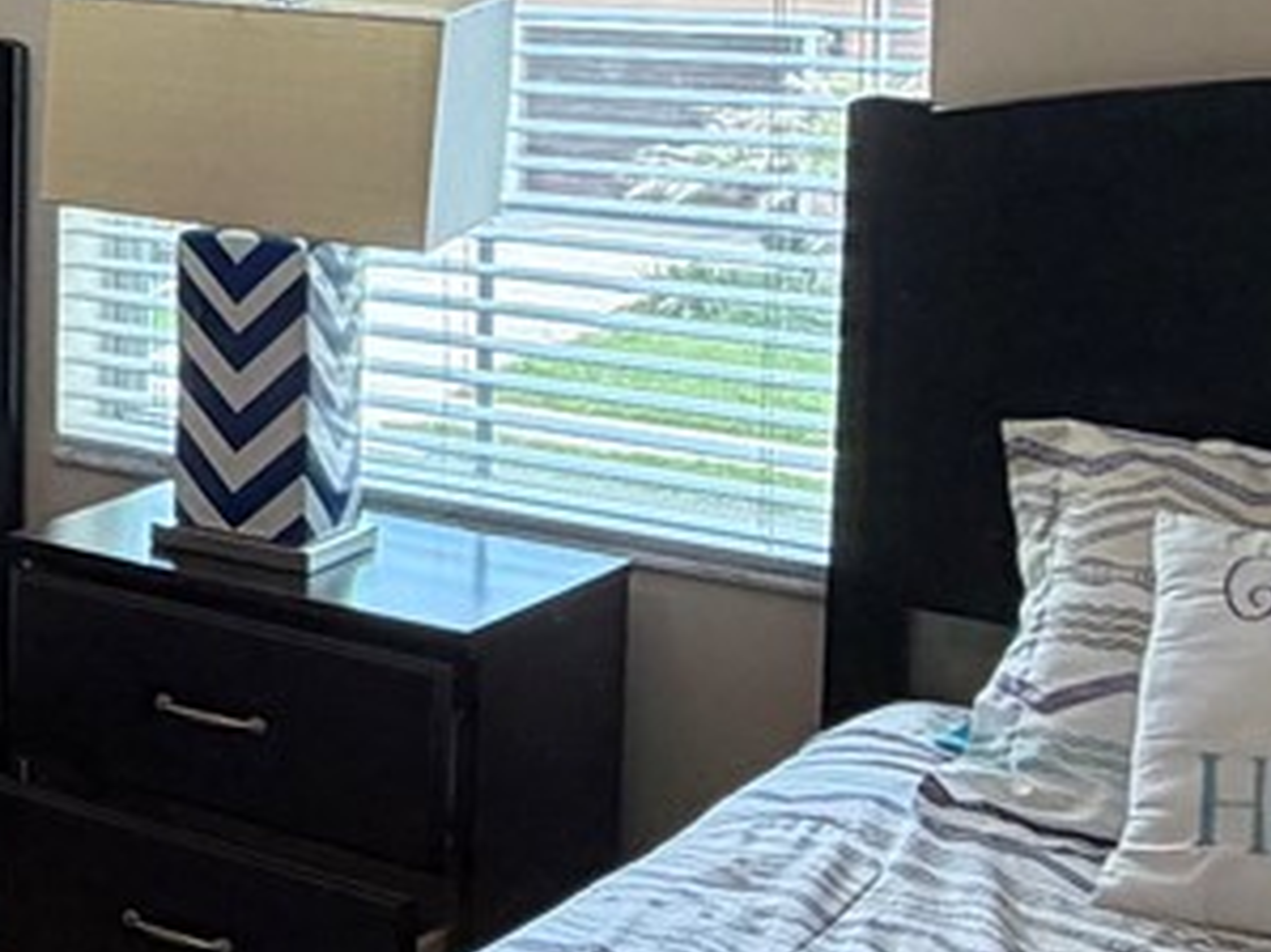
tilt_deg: -5.1
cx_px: -1139
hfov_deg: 18.7
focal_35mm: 75
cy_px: 47
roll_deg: +2.4
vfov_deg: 19.2
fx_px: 2753
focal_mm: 2.22
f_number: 2.2
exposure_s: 1/60
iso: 200
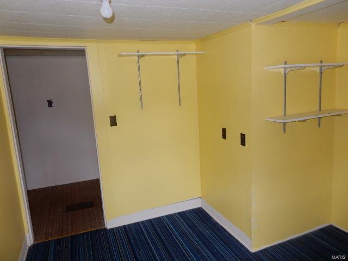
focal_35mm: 25
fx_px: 251
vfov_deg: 54.9
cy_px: 130
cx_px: 174
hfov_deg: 69.4
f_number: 3.7
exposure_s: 1/30
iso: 200
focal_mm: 4.5
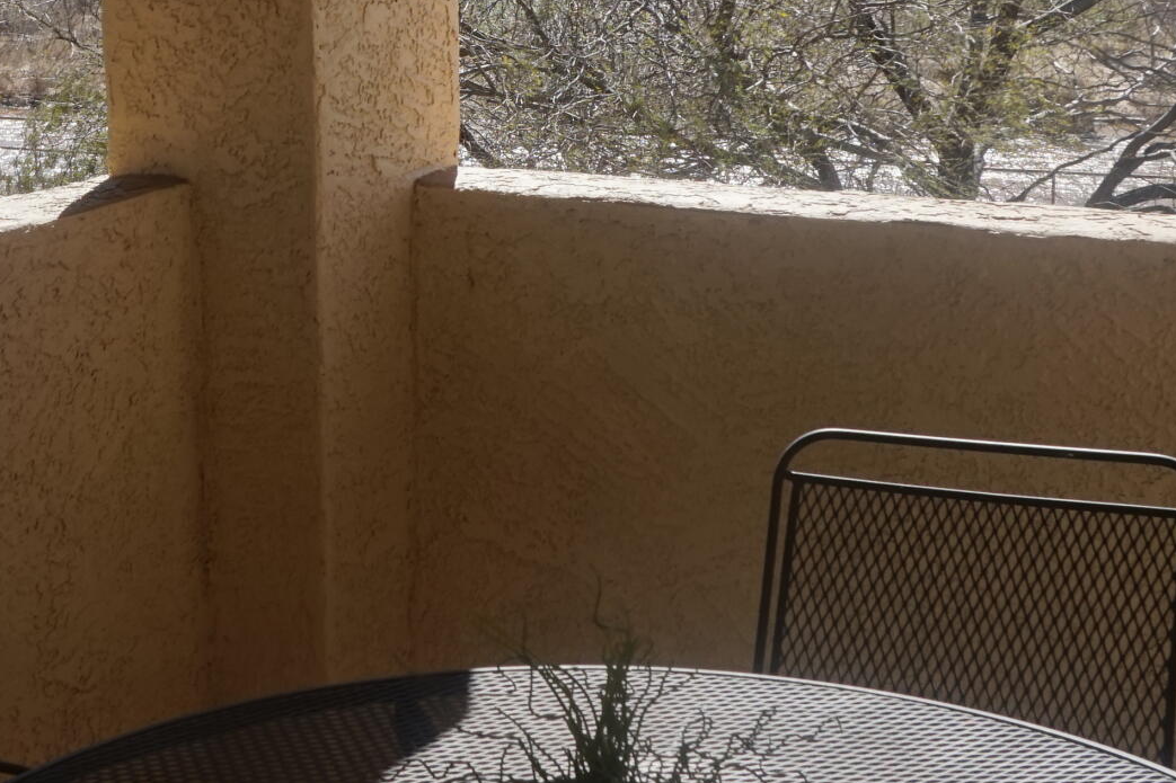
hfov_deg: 29.0
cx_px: 365
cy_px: 120
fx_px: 2253
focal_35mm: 69
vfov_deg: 19.5
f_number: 8
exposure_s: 1/160
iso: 100
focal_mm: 16
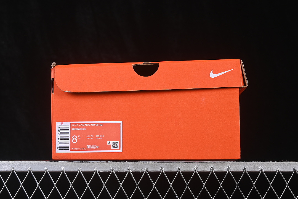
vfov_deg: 18.2
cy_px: 100
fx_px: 621
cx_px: 149
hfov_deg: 27.0
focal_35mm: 75
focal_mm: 50
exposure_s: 1/80
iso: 160
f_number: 8
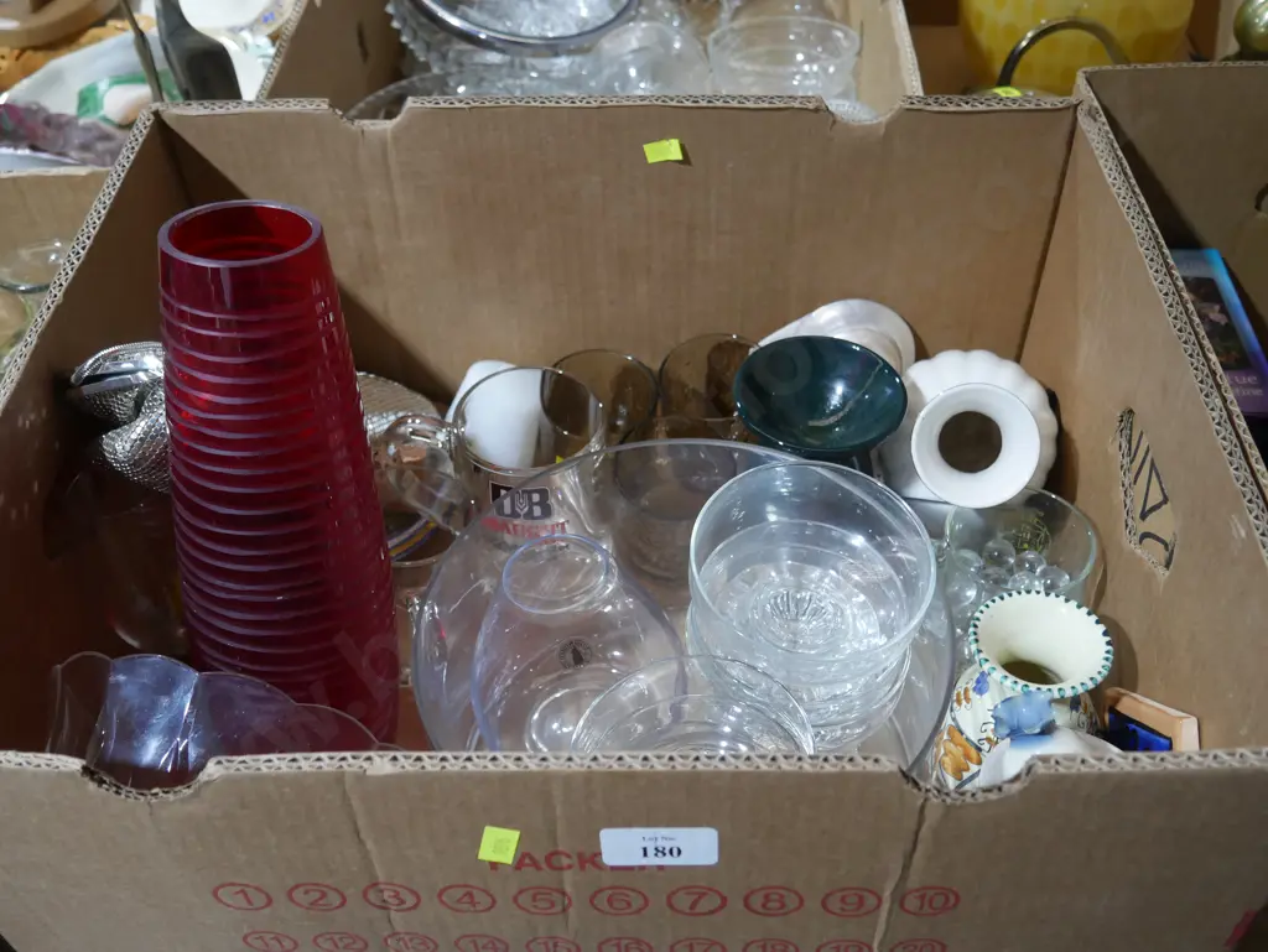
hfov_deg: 53.9
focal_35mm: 34
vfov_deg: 41.8
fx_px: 1246
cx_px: 634
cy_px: 476
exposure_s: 1/60
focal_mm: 17
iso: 640
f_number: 4
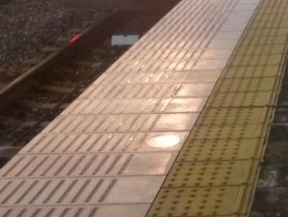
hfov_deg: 18.6
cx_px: 400
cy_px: -130
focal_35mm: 96
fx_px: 799
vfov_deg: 14.2
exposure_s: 1/8
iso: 400
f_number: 3.1
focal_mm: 5
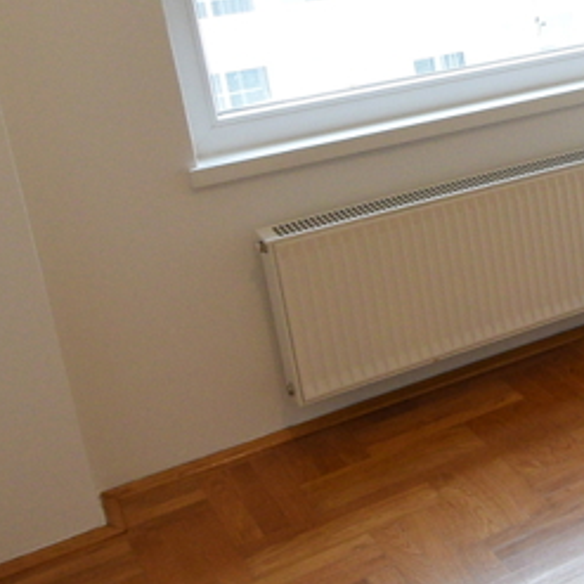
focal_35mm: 62
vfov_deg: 26.7
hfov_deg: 20.7
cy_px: 50
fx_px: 1183
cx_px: 1012
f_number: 10
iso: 900
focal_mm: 10
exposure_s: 1/30
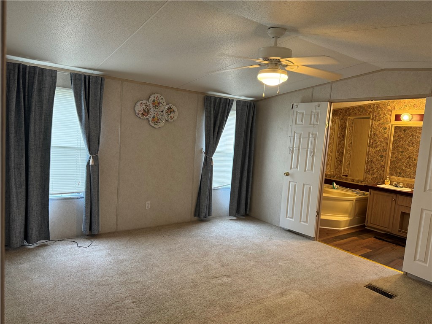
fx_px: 300
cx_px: 216
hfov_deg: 71.6
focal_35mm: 24
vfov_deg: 56.8
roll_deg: -4.7
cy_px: 162
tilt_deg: -6.2
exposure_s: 1/60
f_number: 1.78
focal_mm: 6.86
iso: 250
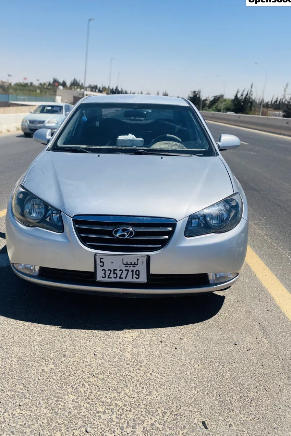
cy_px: 207
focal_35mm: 29
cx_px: 129
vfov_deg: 63.6
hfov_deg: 44.9
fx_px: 352
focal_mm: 4.25
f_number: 1.8
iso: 32
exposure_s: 1/4808
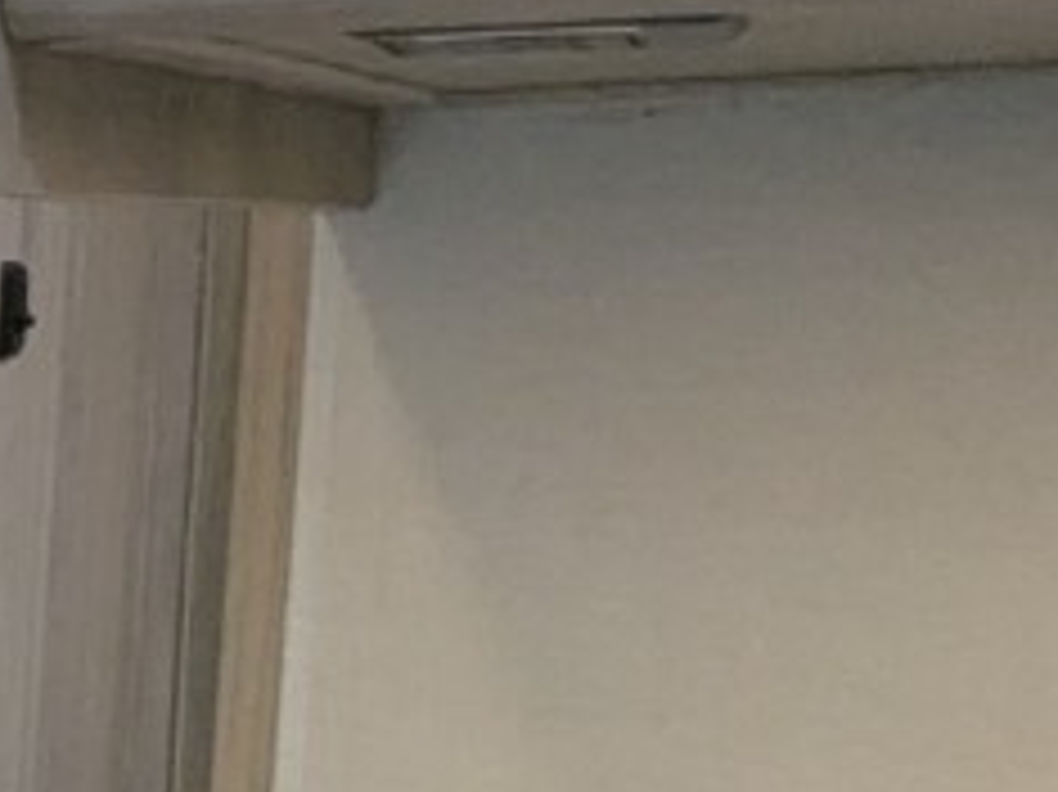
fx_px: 2902
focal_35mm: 95
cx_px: -1781
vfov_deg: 15.4
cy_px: 644
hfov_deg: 12.8
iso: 163
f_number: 2.2
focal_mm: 2.35
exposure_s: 1/292
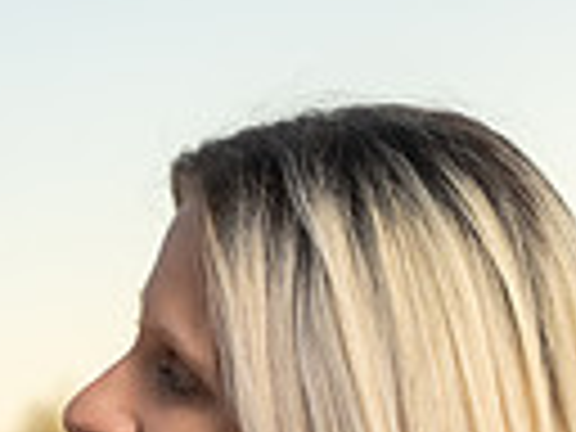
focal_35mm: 210
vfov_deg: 6.9
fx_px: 3494
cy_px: 724
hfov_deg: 9.4
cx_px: 63
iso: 100
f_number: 5
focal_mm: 62
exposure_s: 1/160
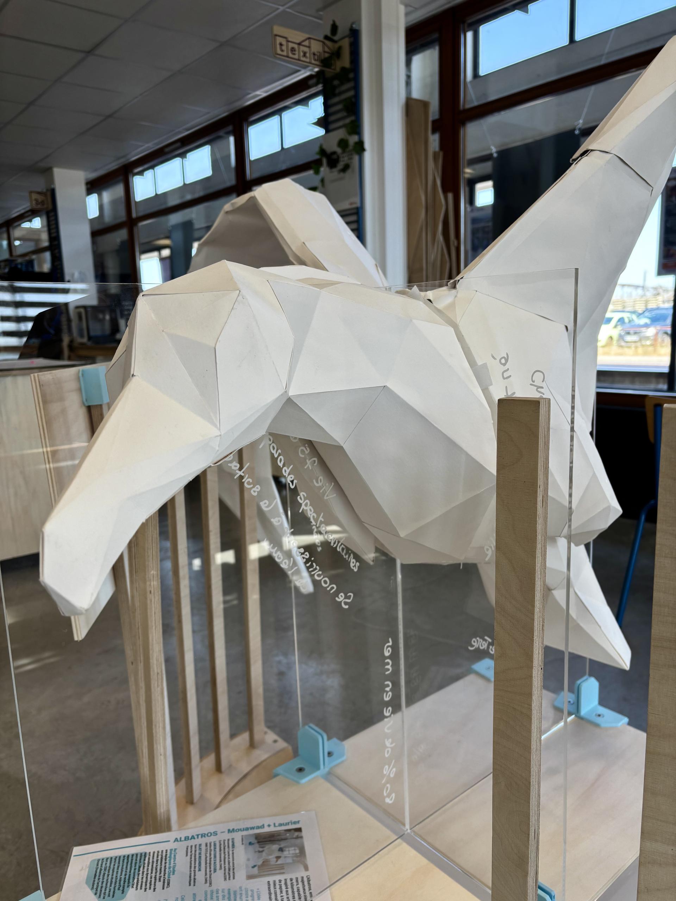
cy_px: 450
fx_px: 677
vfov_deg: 67.3
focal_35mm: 26
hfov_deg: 53.1
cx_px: 338
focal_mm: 5.96
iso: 32
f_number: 1.6
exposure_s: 1/130
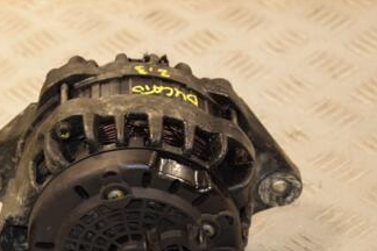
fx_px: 1456
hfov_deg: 14.7
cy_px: 188
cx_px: 76
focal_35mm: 139
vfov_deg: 9.9
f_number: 5
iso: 800
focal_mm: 50
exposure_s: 1/200
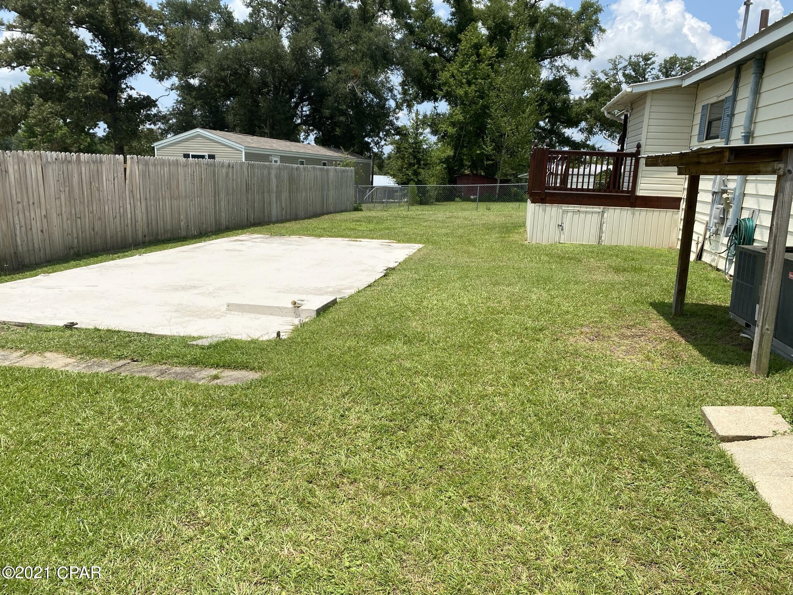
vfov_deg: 53.1
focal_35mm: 26
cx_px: 396
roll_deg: -1.1
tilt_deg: -11.9
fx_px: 596
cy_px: 298
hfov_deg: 67.3
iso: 32
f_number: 1.8
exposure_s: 1/3125
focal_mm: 4.25
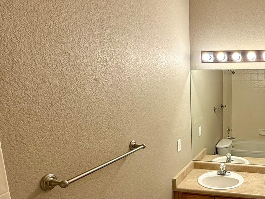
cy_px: 132
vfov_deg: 48.9
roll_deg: -3.1
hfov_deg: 57.2
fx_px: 214
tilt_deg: -10.9
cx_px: 223
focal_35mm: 28
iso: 125
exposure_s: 1/120
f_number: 2.2
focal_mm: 2.22
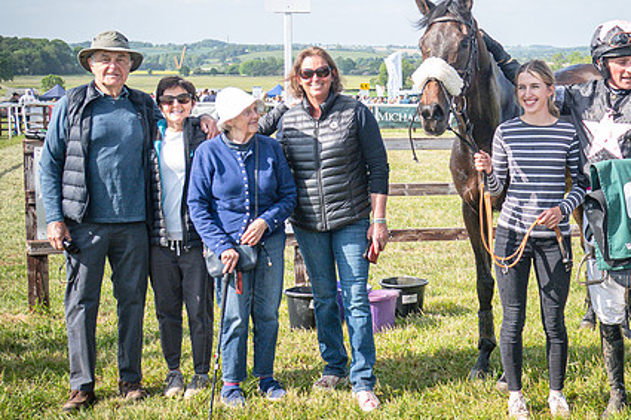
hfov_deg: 30.8
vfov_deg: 21.2
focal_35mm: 64
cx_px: 492
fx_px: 1121
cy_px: 162
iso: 640
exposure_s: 1/1400
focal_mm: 24
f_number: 4
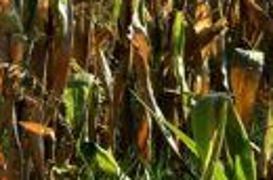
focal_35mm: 237
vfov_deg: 5.8
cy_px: 32
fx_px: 1793
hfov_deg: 7.6
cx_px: -563
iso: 500
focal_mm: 30
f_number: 11
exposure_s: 1/640
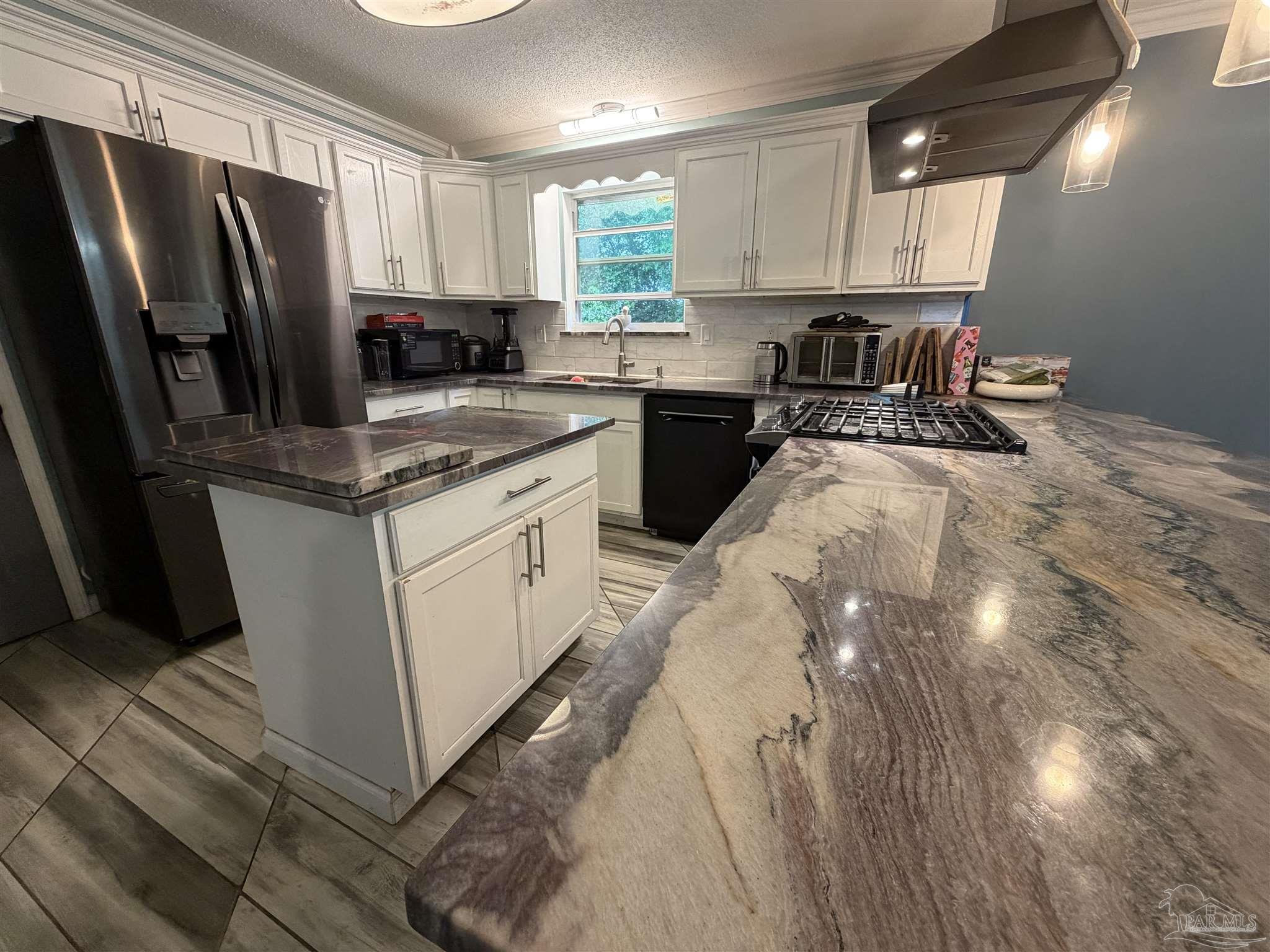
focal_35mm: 14
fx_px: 514
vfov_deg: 85.7
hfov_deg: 102.1
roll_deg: -0.1
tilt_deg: -16.0
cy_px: 476
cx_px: 635
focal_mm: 2.22
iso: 250
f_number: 2.2
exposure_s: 1/60
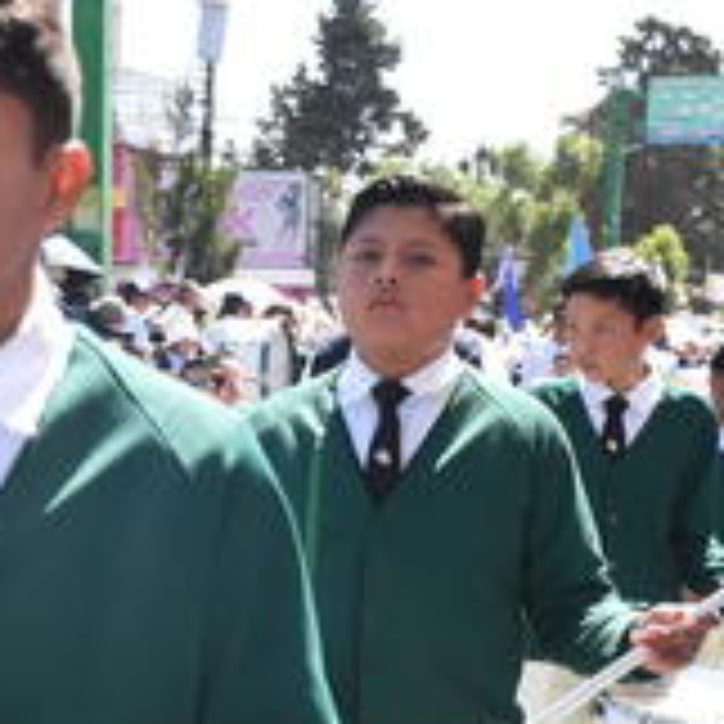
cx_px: 85
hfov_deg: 16.7
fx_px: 2437
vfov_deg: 16.5
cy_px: 742
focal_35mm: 103
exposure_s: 1/4000
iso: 1600
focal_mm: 26
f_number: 4
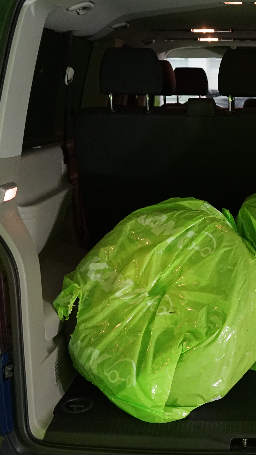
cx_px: 251
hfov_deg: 21.9
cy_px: 229
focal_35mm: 53
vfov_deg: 39.2
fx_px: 640
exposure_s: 1/160
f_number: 4
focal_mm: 31
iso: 4000
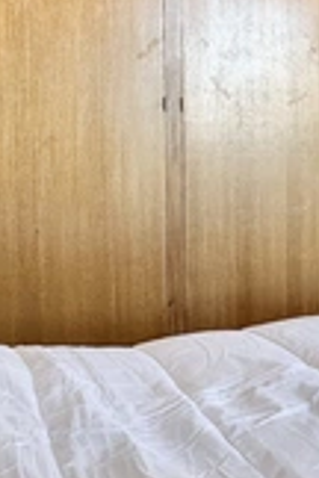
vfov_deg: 40.6
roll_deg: -0.1
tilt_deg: -1.6
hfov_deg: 24.8
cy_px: 156
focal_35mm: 48
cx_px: 400
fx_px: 638
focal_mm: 2.22
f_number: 2.2
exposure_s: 1/99
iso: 100
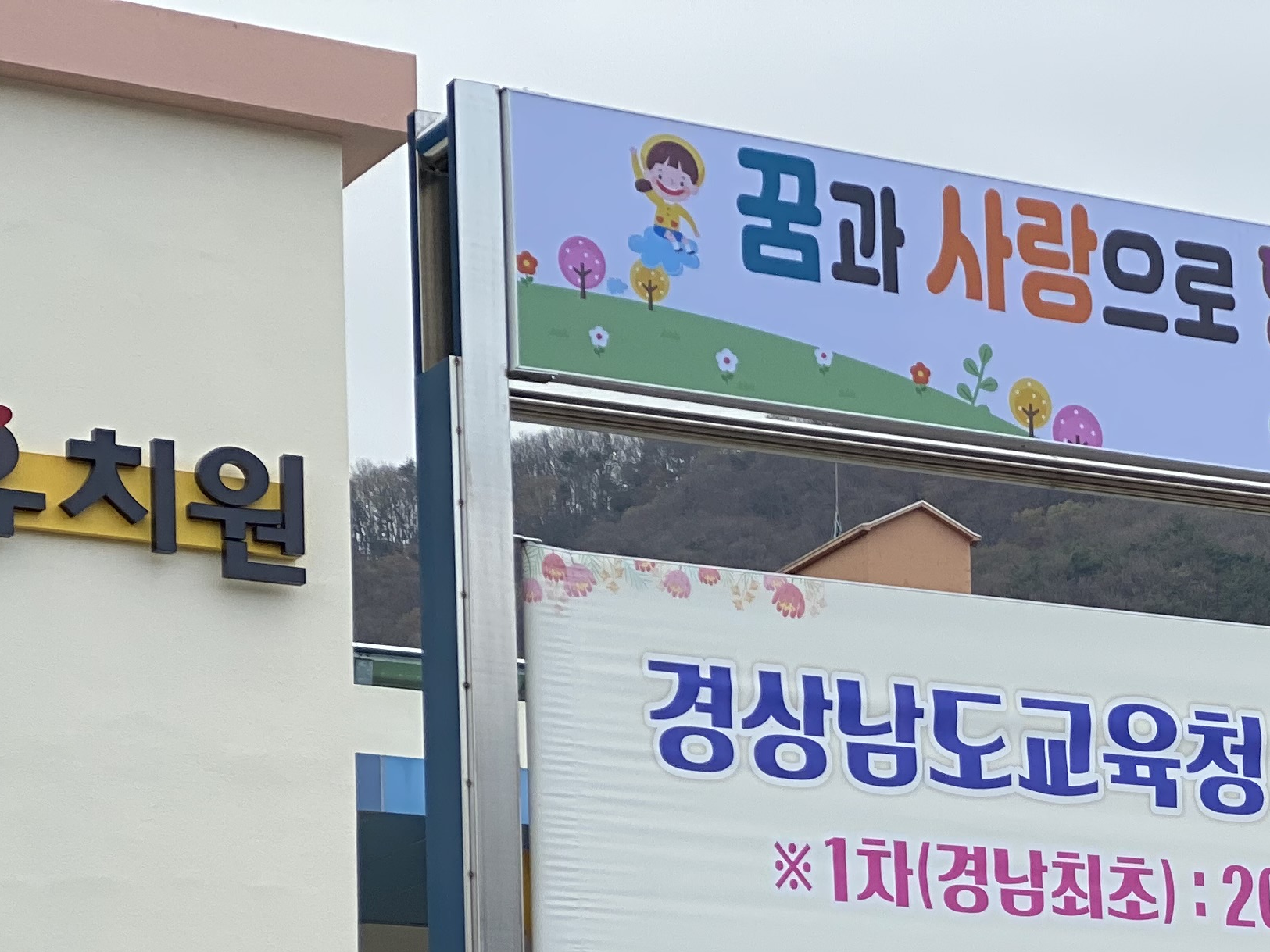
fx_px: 4733
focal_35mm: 129
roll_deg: +1.7
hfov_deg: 14.9
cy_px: 1180
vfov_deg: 11.2
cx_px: 1443
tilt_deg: +5.3
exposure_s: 1/494
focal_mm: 6
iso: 20
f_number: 2
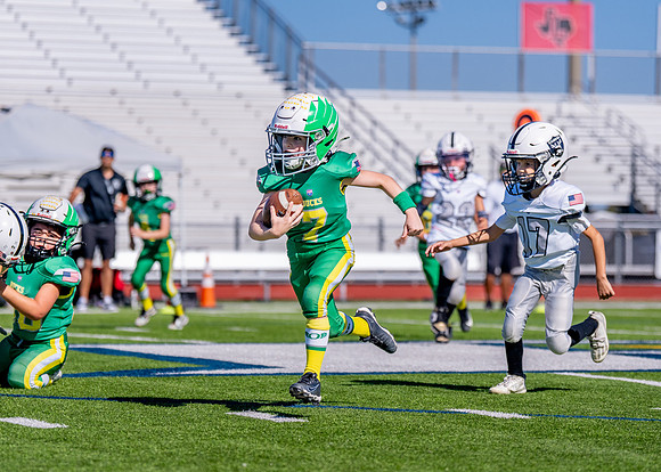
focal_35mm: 171
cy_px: 226
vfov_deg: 8.4
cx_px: 326
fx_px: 3208
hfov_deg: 11.8
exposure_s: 1/8000
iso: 250
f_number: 2.8
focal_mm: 111
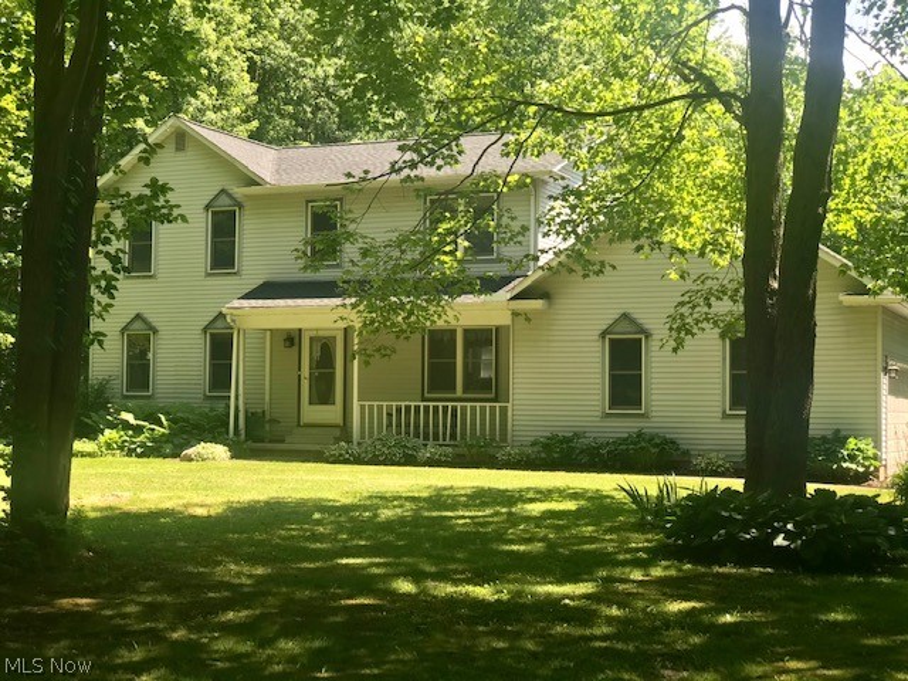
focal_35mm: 57
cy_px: 340
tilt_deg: +1.9
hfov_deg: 33.8
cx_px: 454
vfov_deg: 25.7
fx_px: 1495
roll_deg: -0.4
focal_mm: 6.6
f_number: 2.8
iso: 20
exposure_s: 1/135
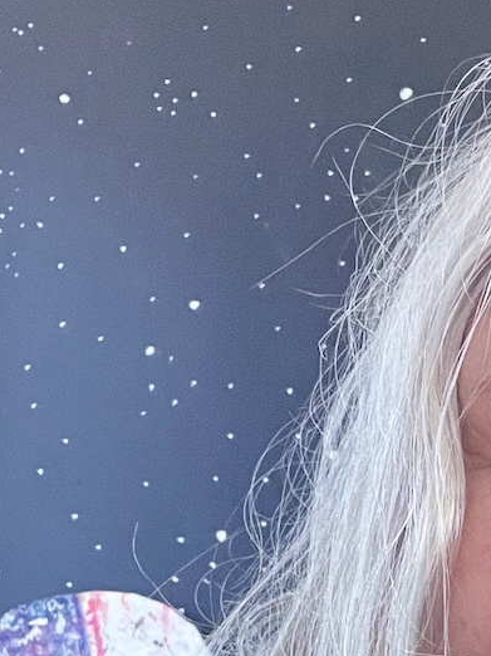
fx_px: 1741
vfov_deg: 20.2
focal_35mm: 92
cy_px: 740
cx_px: 711
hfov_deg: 15.0
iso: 320
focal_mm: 2.71
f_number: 2.2
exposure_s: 1/60
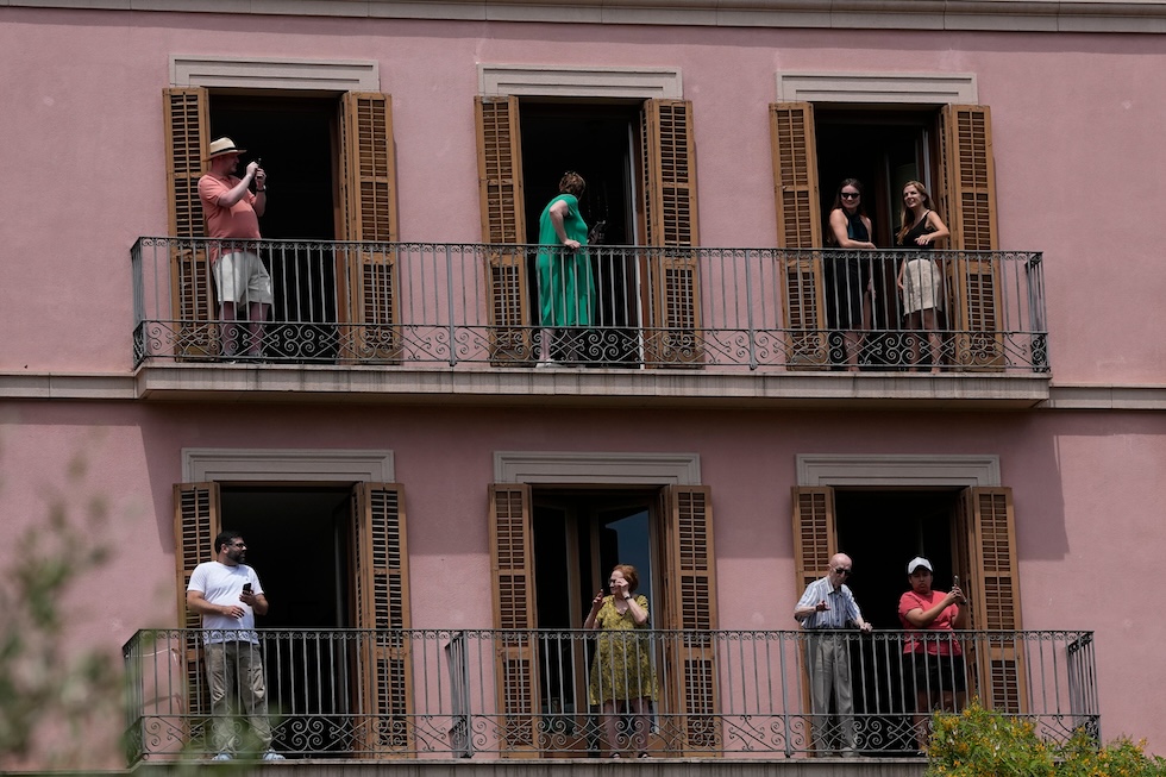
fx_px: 7577
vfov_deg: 5.9
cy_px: 388
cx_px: 583
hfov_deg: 8.8
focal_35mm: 234
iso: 500
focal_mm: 156
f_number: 4.5
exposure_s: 1/8000
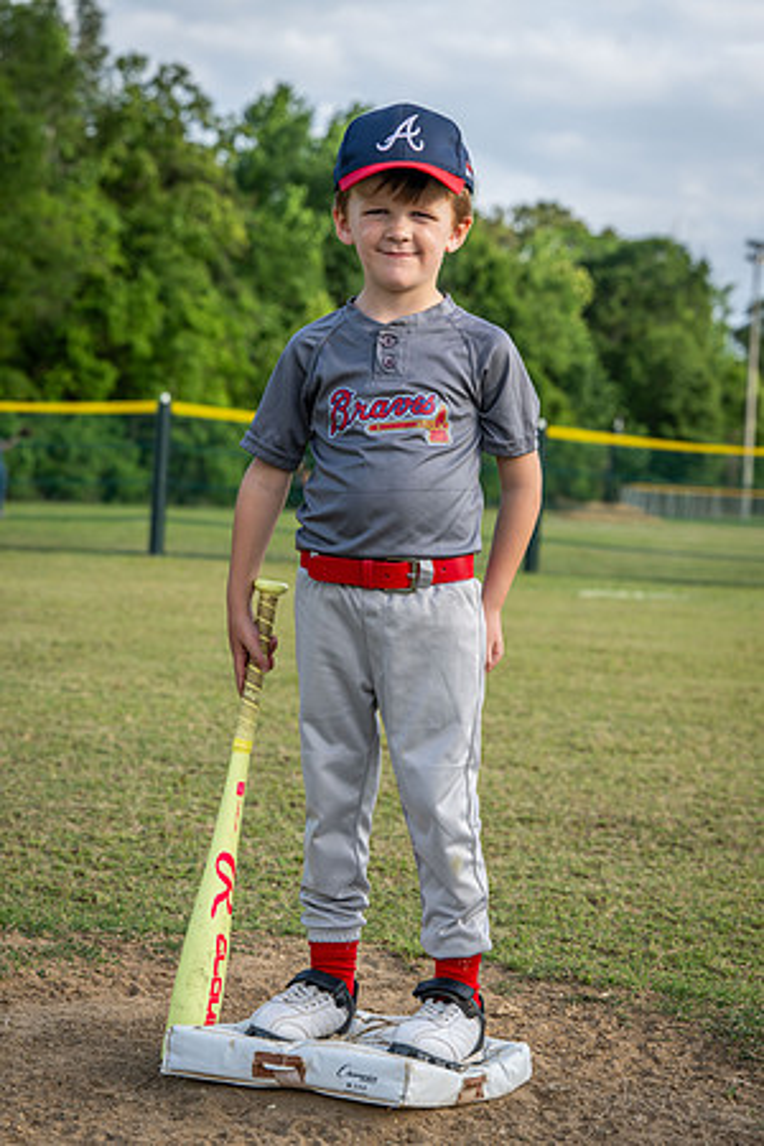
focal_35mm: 79
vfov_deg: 25.7
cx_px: 382
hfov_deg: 17.3
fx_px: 2515
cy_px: 573
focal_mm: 79
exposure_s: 1/200
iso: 100
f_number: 5.6
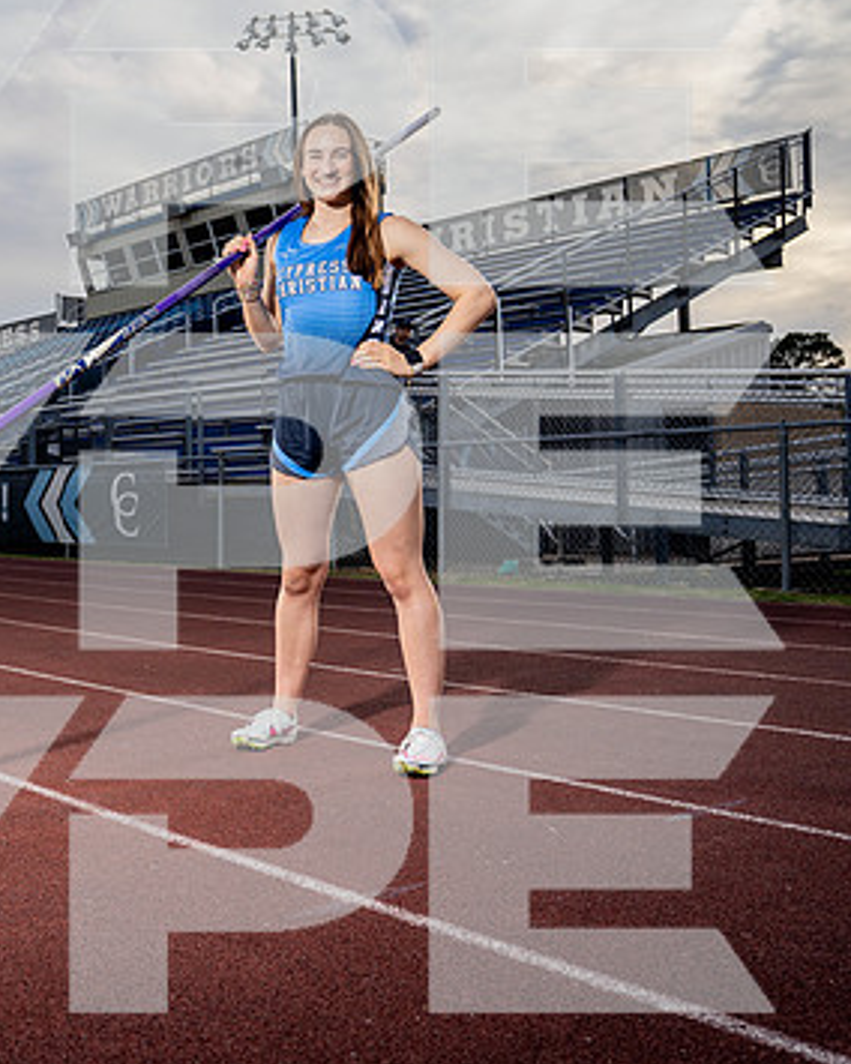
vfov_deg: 46.7
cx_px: -31
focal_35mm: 39
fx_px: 1228
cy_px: 458
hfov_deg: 34.2
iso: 100
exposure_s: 1/250
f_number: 4
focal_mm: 24
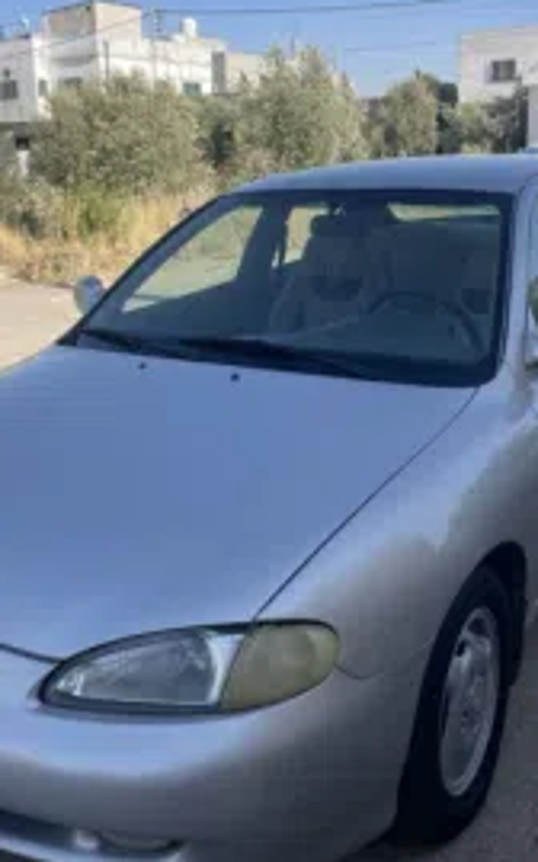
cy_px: 352
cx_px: 237
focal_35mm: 41
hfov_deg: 31.2
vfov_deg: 48.0
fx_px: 962
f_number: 1.6
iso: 32
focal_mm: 4.2
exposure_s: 1/2304
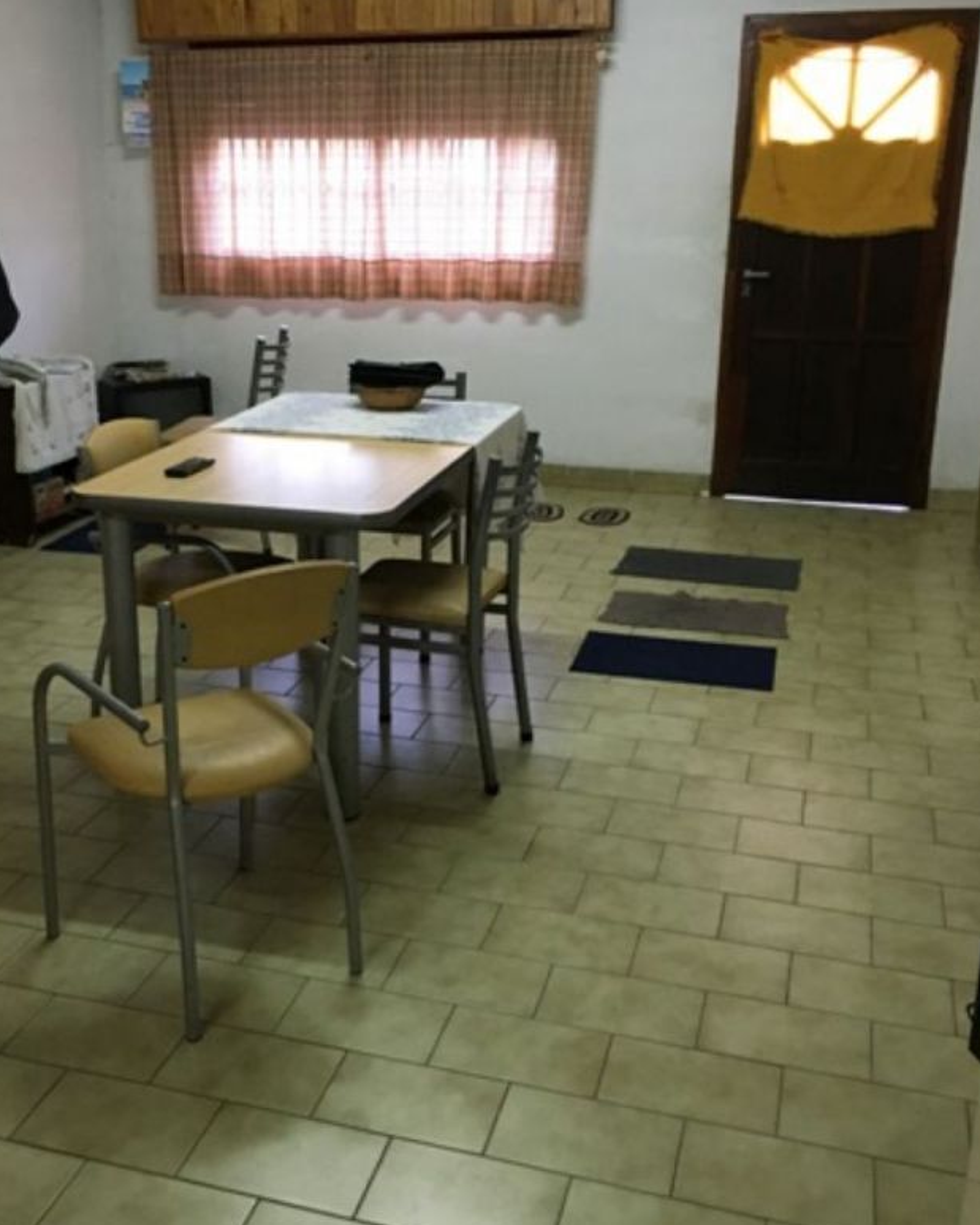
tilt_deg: -14.9
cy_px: 584
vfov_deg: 46.8
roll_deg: -0.9
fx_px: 1414
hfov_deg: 38.0
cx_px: 370
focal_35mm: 39
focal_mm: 4.15
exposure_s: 1/25
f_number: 2.2
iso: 200
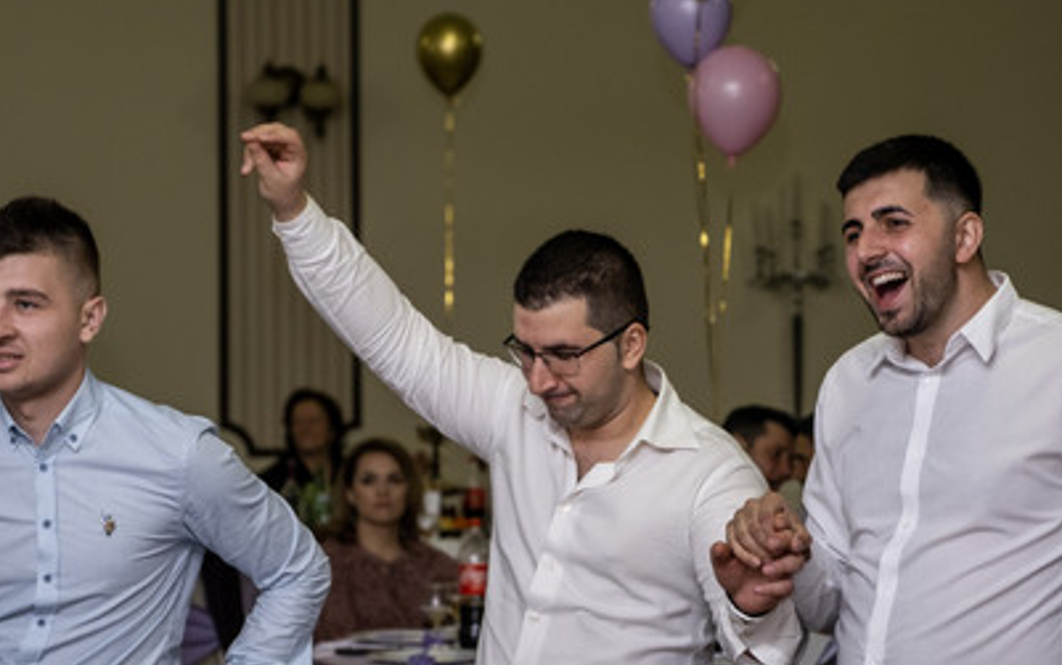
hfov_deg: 15.5
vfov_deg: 9.7
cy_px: 446
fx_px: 3909
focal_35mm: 135
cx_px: 501
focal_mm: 55
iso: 1000
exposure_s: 1/160
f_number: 2.8
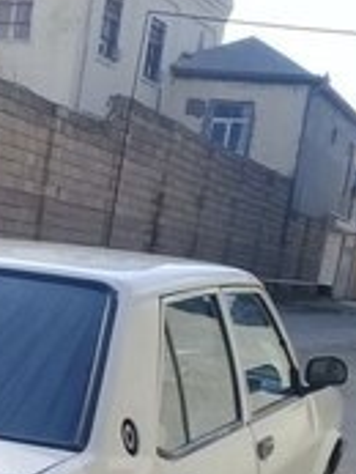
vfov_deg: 21.2
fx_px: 1219
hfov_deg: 16.0
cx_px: -58
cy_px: 488
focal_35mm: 89
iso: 50
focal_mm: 3.3
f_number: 2.2
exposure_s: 1/767
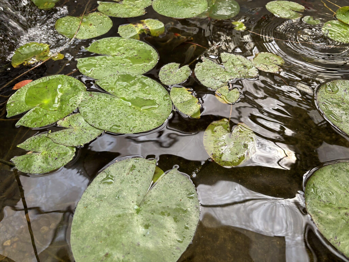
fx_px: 262
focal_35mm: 26
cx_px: 174
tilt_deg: -49.6
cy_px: 131
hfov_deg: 67.3
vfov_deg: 53.1
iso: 40
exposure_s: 1/121
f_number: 1.6
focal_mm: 5.96
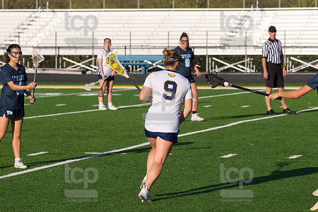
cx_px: 159
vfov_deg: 7.0
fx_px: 1721
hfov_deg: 10.6
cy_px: 106
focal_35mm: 195
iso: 250
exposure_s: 1/1600
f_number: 5.6
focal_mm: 130
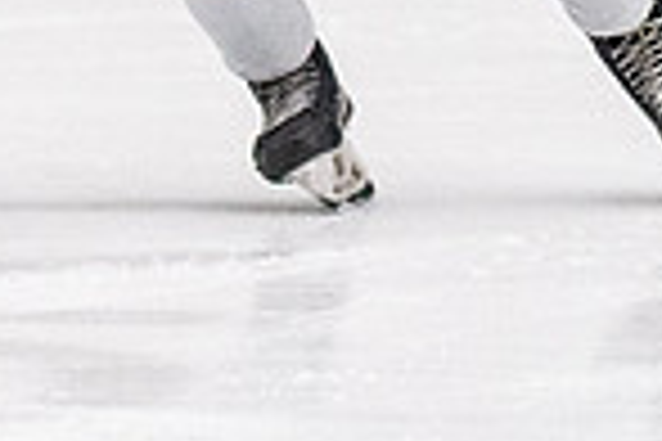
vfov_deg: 1.7
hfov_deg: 2.6
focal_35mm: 808
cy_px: -890
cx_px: 238
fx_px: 14857
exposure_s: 1/800
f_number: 2.8
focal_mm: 70
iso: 1600
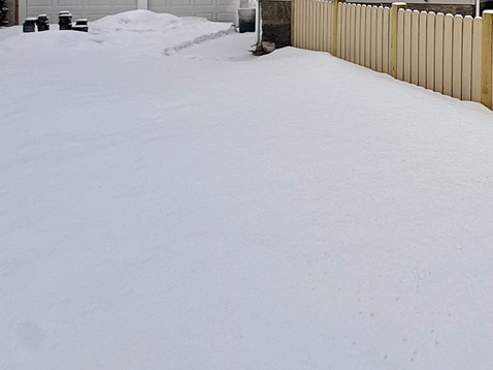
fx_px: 427
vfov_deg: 40.5
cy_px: -5
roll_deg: -1.3
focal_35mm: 30
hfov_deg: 50.0
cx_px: 482
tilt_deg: +0.2
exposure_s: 1/970
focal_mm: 2.22
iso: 50
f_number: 2.2
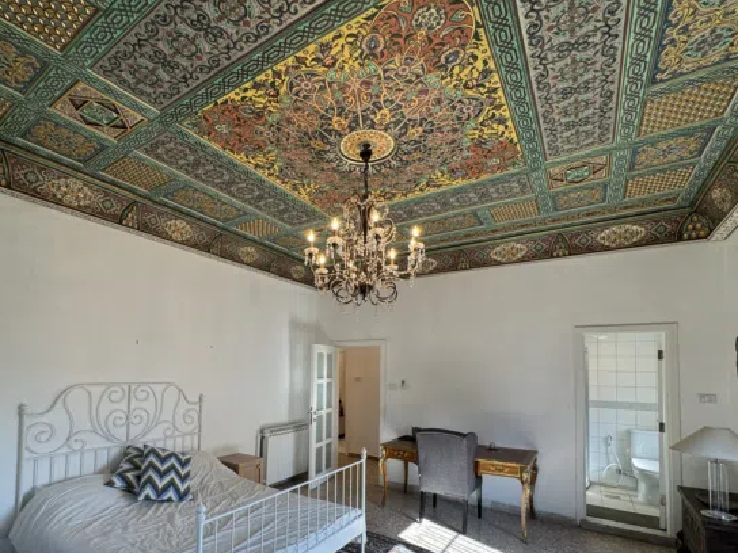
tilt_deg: +2.3
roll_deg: -1.4
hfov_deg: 87.4
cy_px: 353
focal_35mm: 18
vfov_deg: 70.2
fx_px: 384
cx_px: 328
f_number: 2.2
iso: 50
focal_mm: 2.22
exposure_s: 1/100
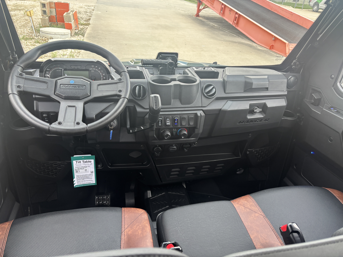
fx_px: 258
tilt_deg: -29.5
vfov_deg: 53.1
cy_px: 128
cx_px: 172
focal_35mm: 26
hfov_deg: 67.3
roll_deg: -5.8
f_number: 1.6
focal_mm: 5.96
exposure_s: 1/121
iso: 50
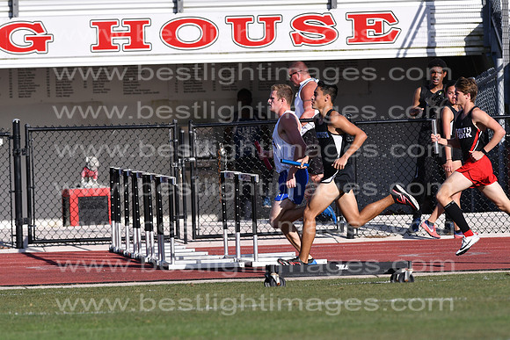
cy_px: 170
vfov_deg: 3.1
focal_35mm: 450
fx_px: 6376
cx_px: 255
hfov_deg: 4.6
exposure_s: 1/3200
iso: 320
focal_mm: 300
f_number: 5.6
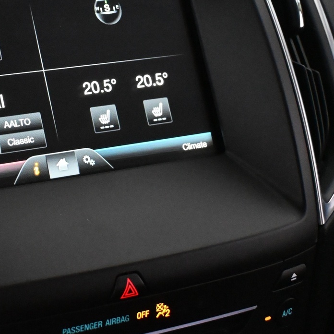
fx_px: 988
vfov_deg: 19.1
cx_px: 9
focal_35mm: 90
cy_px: 82
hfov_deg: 18.7
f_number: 4.8
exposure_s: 1/125
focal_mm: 30.5
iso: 8000
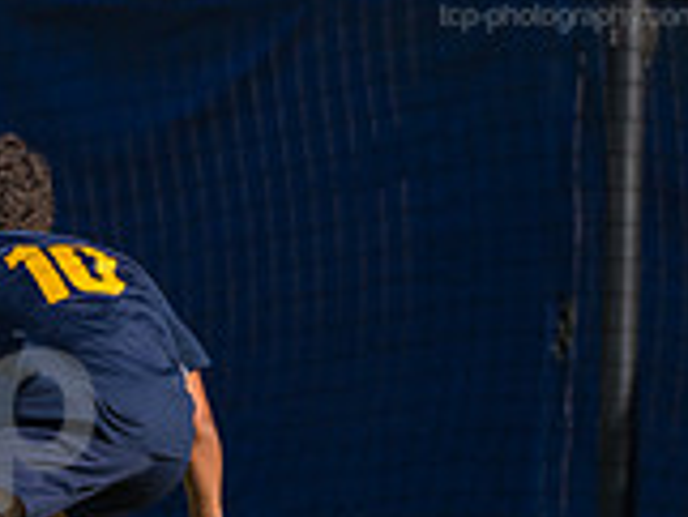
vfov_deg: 1.9
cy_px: 468
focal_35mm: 795
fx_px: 15813
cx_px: -34
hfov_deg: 2.5
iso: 320
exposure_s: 1/2000
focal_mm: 230
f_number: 5.6
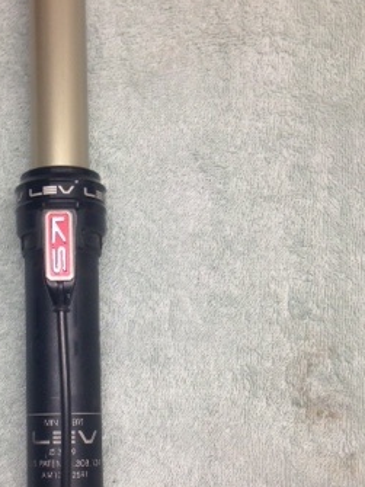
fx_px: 886
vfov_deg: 30.6
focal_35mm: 63
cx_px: 89
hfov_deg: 23.0
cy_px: 311
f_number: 2.4
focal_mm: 4.12
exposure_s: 1/40
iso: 50
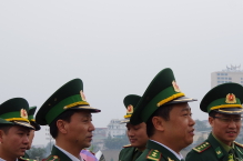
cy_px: 160
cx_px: 201
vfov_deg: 17.0
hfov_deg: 25.5
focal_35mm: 78
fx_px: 525
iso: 100
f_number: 6.3
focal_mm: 21
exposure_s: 1/125
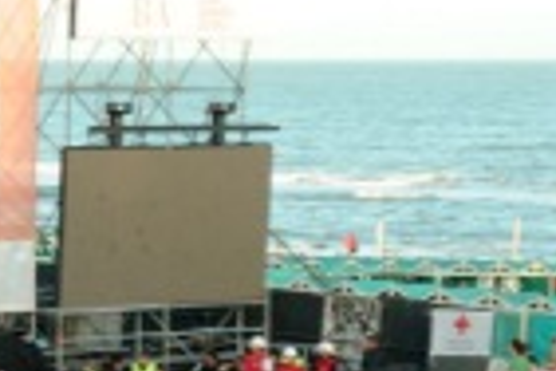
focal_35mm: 152
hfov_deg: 12.7
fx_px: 2347
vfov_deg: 9.0
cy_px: 174
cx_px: -315
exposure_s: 1/15
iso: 640
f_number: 20
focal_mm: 48
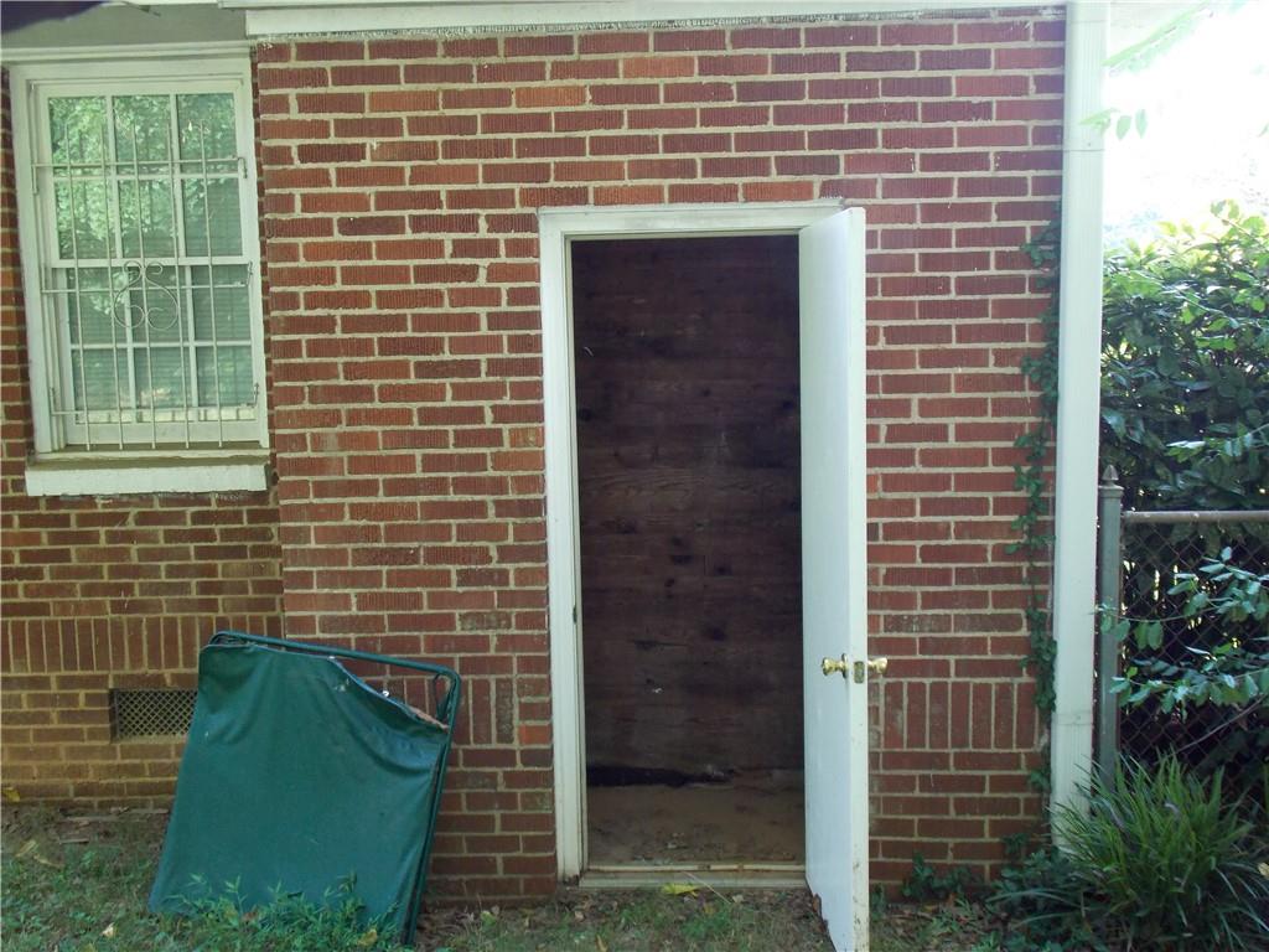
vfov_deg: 38.7
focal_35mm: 37
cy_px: 476
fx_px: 1356
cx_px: 634
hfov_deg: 50.1
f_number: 3.5
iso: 250
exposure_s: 1/30
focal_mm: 6.6
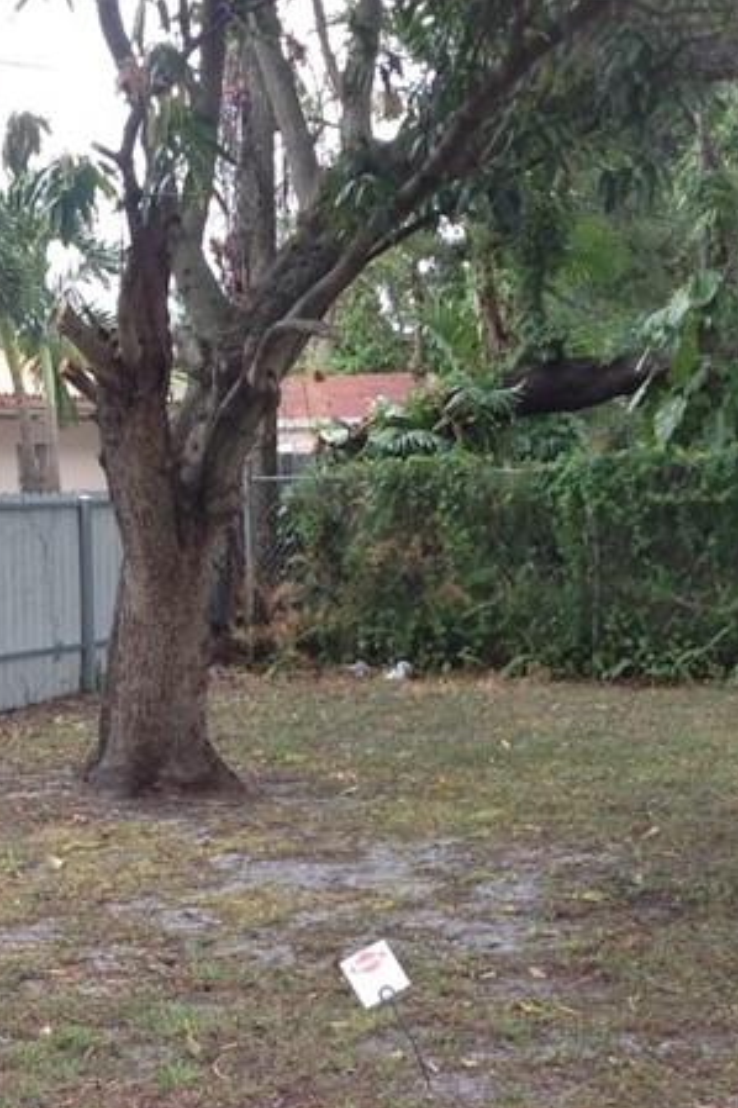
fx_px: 2554
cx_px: 318
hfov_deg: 16.4
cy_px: 780
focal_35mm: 83
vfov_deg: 24.3
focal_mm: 4.28
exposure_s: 1/199
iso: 50
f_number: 2.4
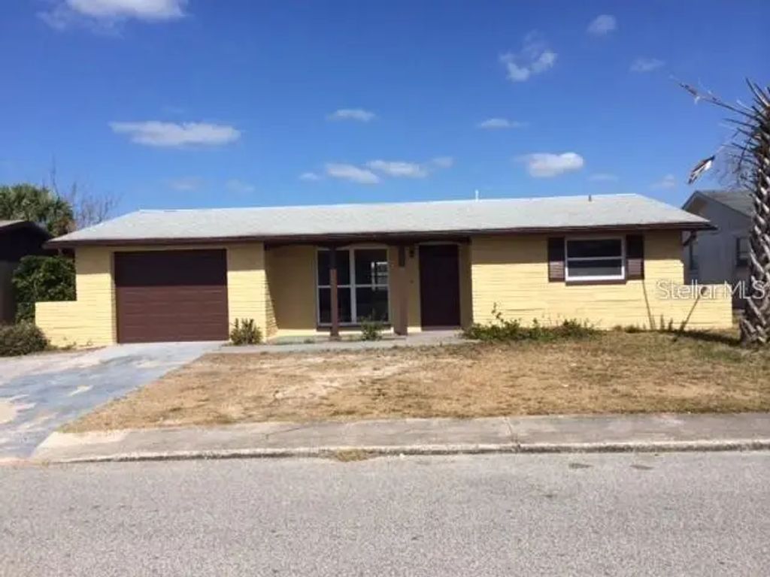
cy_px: 288
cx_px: 385
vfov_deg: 46.8
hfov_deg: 60.0
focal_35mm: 30
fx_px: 667
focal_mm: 4.12
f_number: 2.2
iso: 40
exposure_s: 1/3425
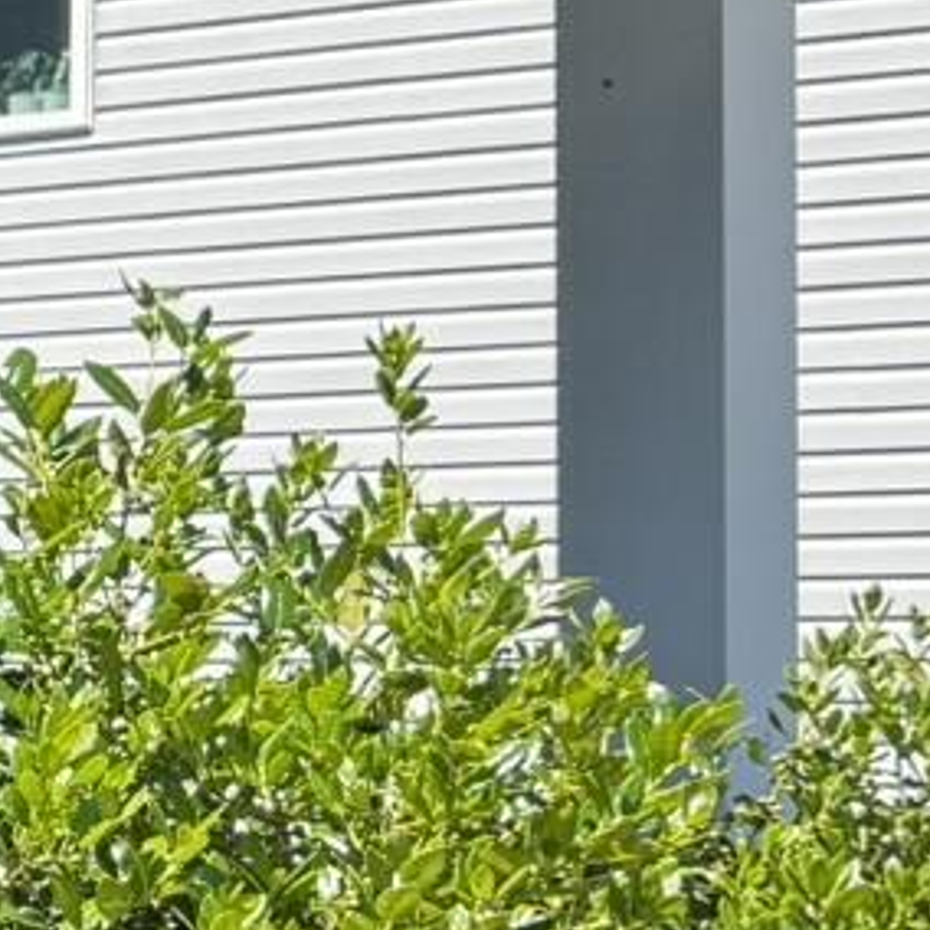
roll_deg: +0.1
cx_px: -1523
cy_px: 681
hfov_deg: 9.7
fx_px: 4651
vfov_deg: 11.4
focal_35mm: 153
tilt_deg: -0.9
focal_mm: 6.76
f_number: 1.78
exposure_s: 1/1151
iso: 80
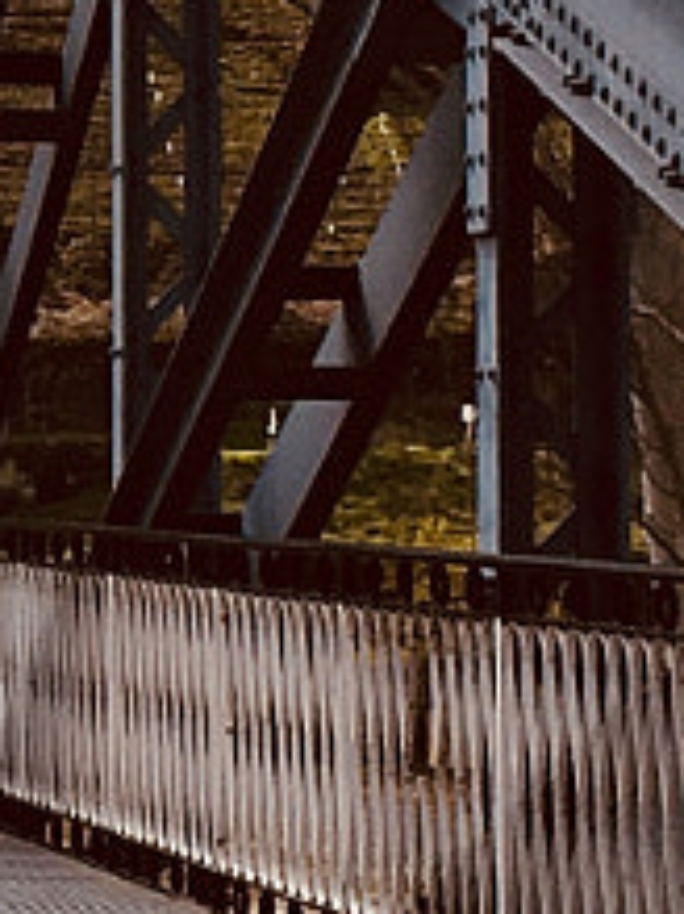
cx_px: -755
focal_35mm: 212
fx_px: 5591
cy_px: 250
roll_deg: -0.3
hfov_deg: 6.7
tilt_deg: +1.1
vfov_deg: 9.3
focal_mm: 4.15
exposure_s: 1/1637
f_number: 2.2
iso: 25
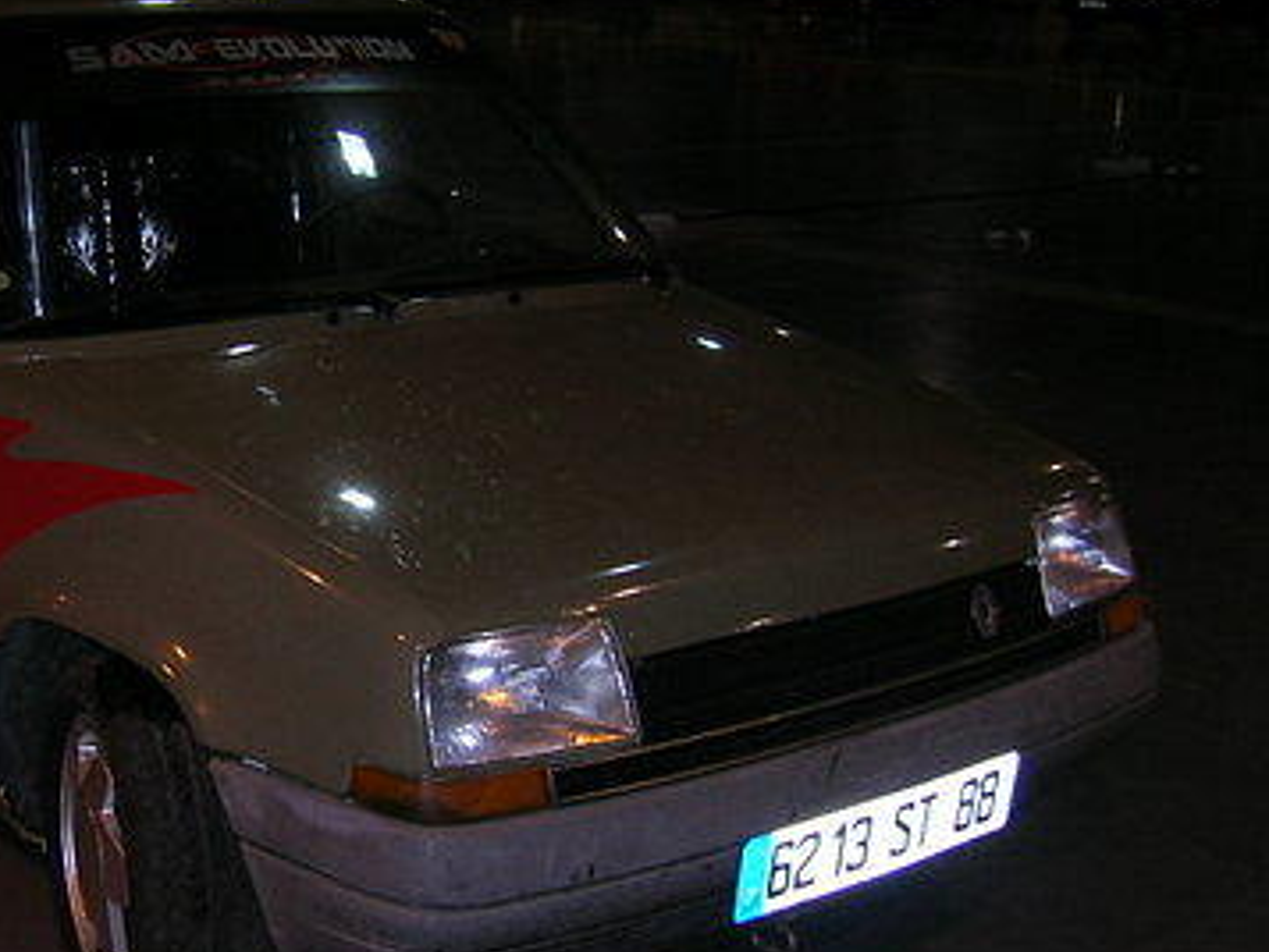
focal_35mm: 61
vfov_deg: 24.0
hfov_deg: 30.9
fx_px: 2237
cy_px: 519
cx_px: 252
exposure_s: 1/60.1
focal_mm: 5.7
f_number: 2.9
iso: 50
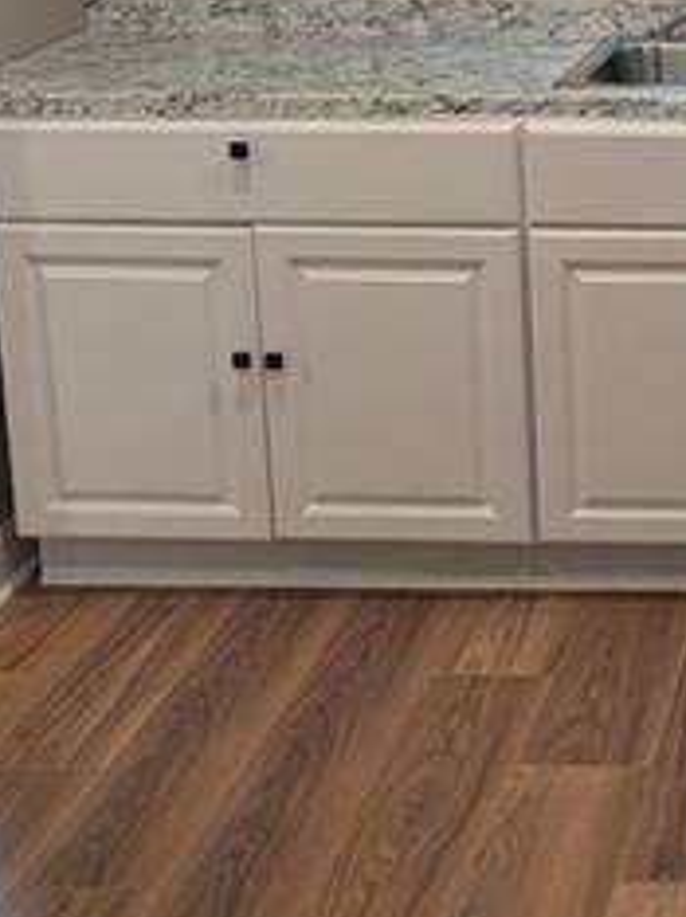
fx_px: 2091
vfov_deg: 24.3
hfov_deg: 17.3
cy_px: 165
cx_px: 929
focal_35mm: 79
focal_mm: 6.81
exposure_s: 1/40
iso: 45
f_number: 1.85
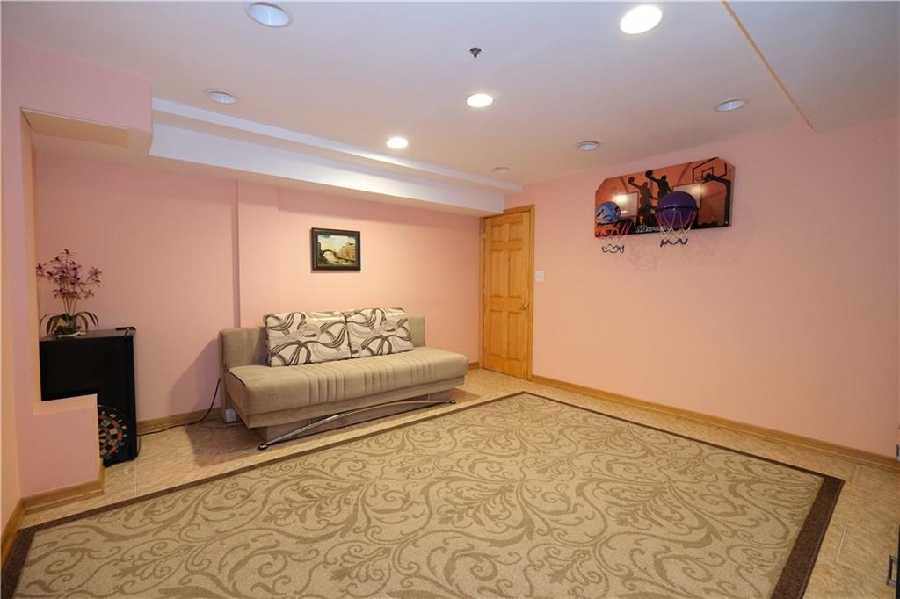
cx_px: 450
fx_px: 375
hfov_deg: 100.4
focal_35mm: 15
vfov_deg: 77.3
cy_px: 300
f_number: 4
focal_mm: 10
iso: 2500
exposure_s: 1/100
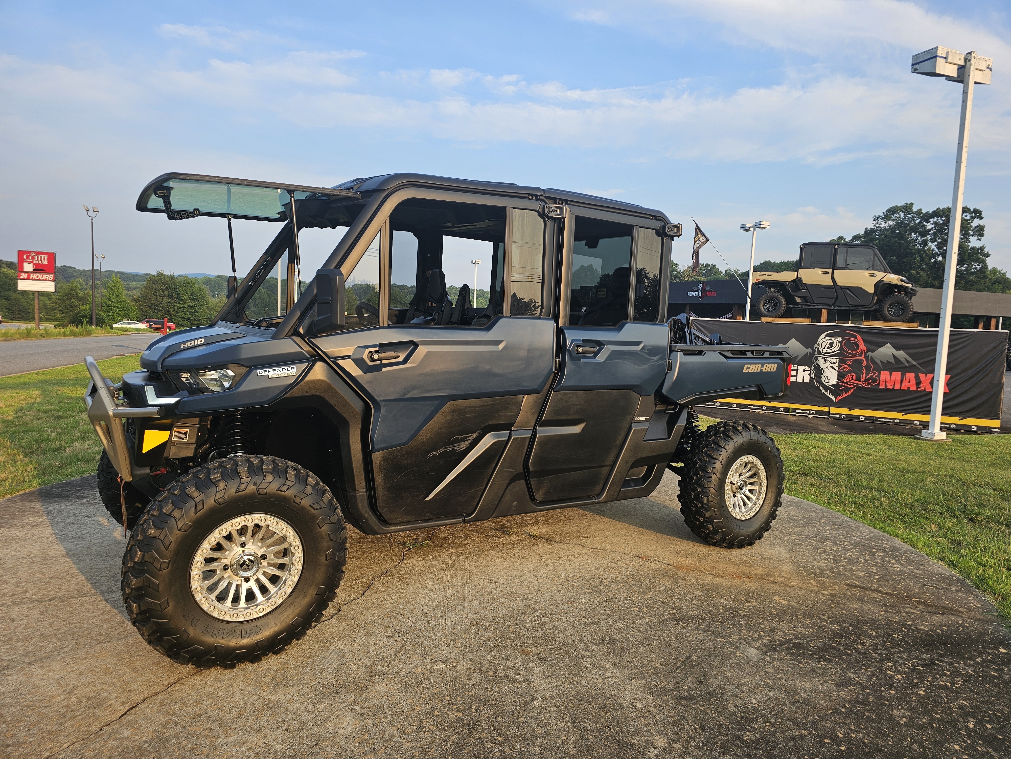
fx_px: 672
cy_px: 380
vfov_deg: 58.9
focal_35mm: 23
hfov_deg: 73.9
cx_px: 506
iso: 10
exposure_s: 1/185
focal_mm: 6.3
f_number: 1.7
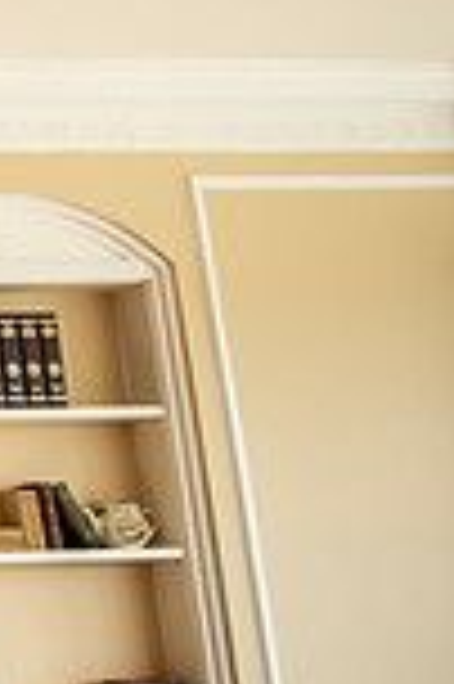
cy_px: 56
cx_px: -824
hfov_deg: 10.9
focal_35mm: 92
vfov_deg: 21.6
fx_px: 1744
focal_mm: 24
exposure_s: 1/160
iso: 400
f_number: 2.8
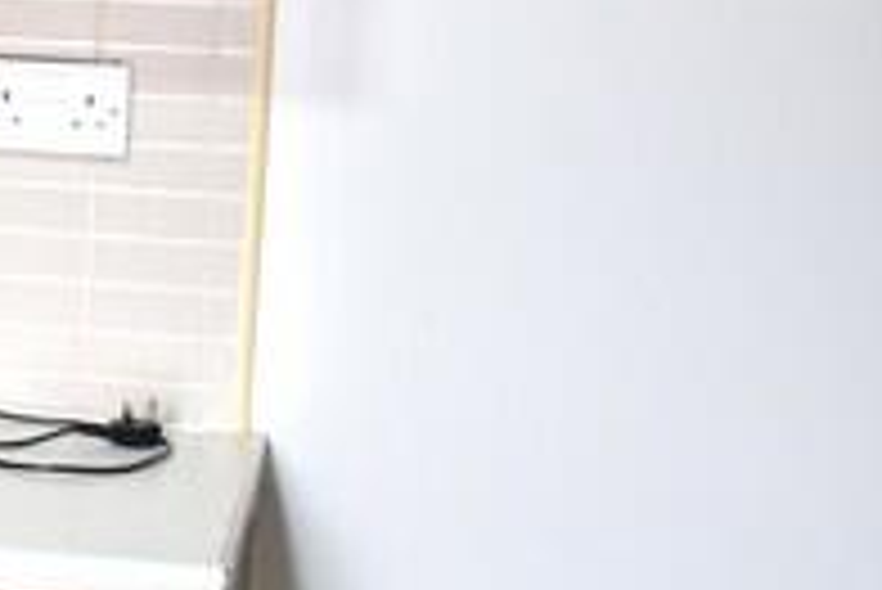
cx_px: -1202
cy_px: 119
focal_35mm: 141
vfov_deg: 9.7
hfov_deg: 11.9
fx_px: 3457
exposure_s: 1/60
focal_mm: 18
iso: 400
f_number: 4
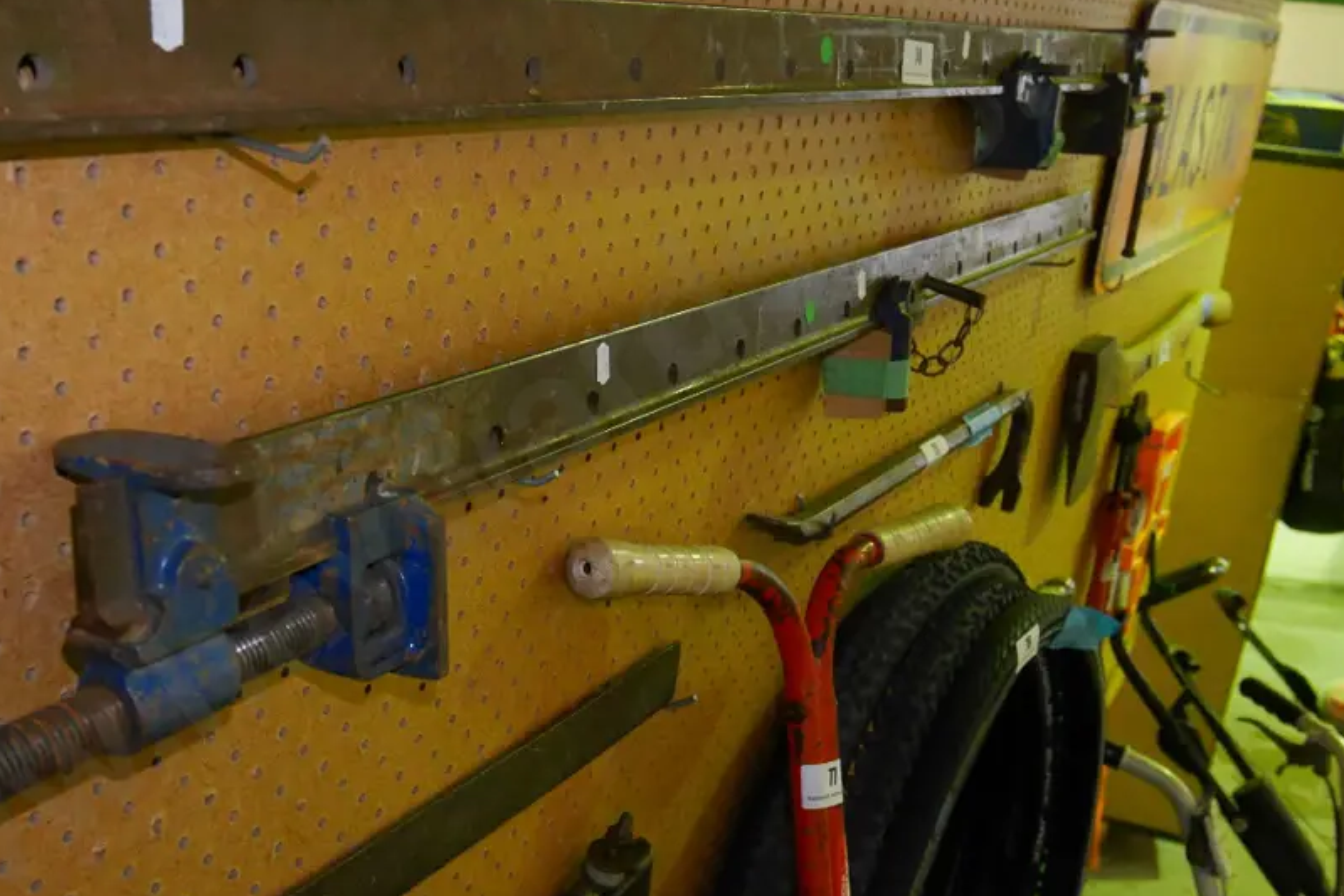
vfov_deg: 33.4
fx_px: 1494
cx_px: 491
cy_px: 470
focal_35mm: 40
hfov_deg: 47.9
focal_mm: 15
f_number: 4
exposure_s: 1/60
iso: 3200
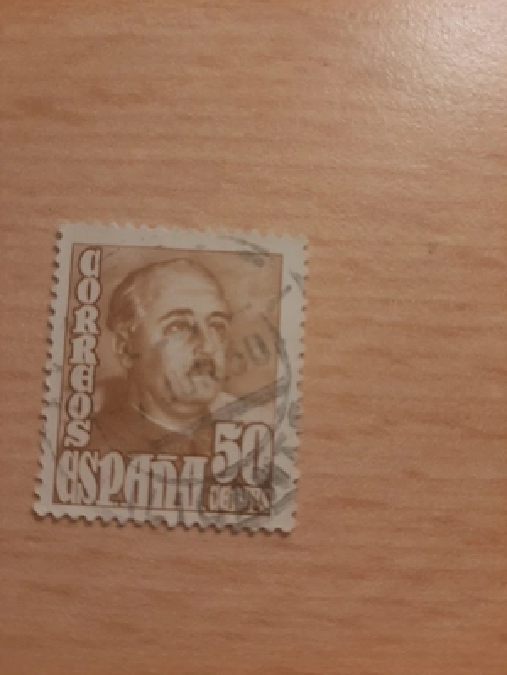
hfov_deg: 53.1
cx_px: 254
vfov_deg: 67.3
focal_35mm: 26
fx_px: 508
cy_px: 338
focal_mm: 3.93
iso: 64
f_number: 1.7
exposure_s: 1/50
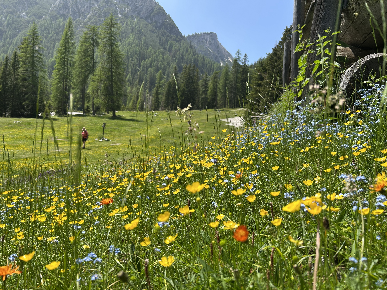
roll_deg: -3.9
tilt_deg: -2.6
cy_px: 145
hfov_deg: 67.3
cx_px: 194
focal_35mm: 26
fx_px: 291
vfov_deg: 53.1
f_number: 1.5
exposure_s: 1/2299
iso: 50
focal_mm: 5.7
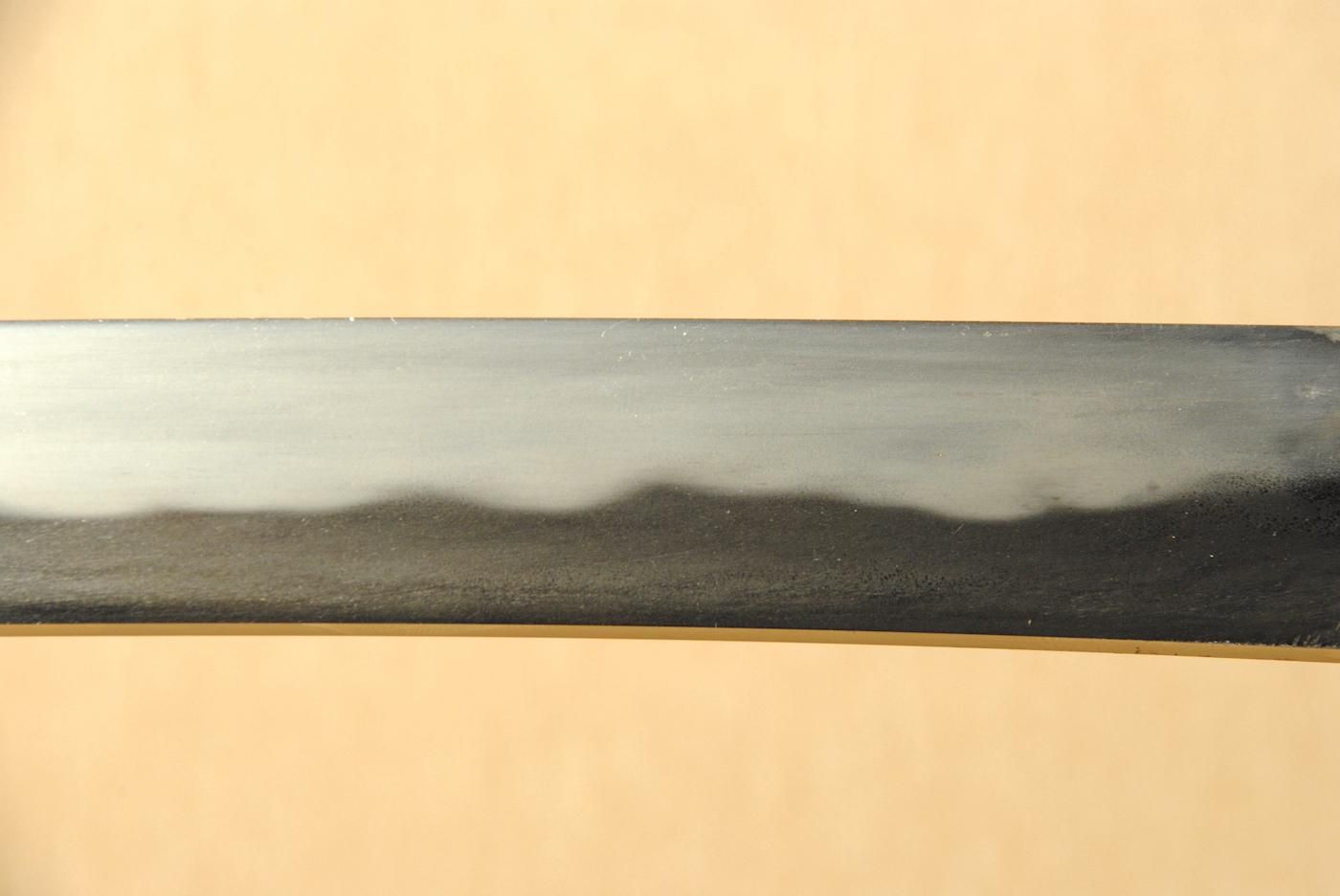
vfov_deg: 6.8
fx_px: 7546
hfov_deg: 10.1
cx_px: 670
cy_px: 448
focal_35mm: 202
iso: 400
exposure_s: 1/2
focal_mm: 135
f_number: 11
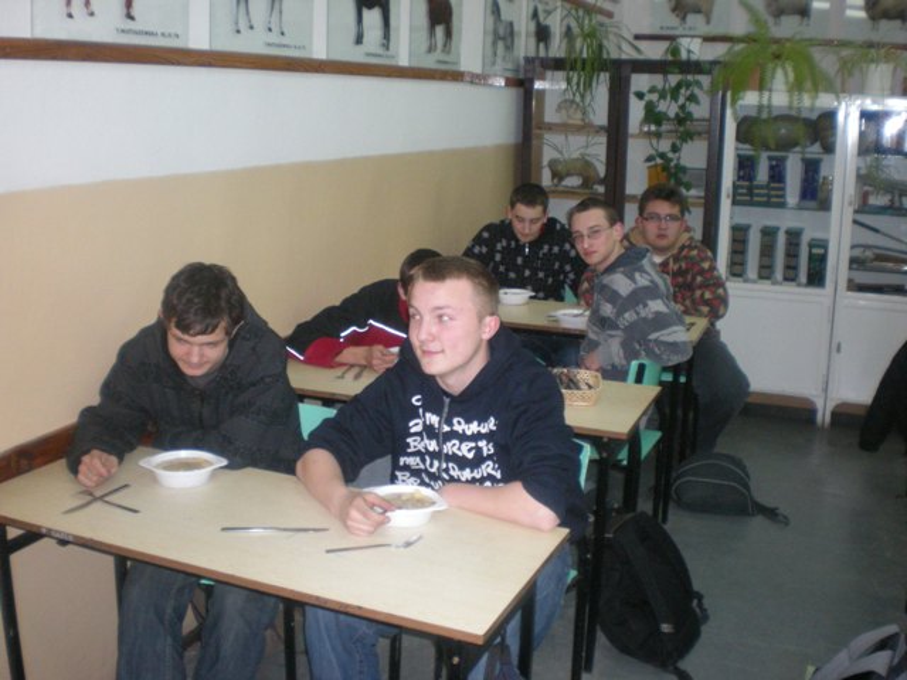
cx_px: 454
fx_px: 996
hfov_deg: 49.0
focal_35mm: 38
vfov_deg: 37.7
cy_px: 340
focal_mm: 6.3
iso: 289
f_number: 3.1
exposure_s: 1/60
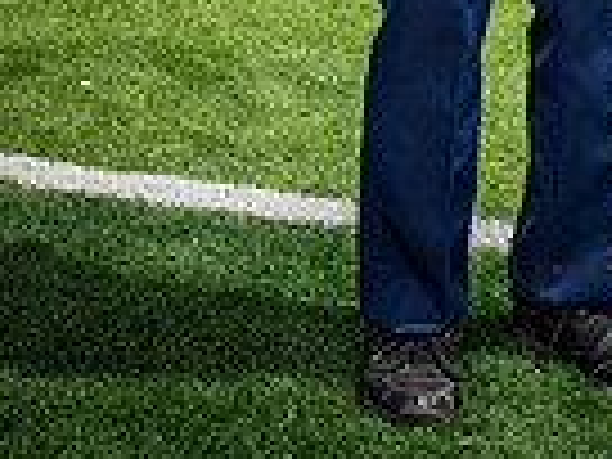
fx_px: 2139
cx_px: 558
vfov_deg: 10.9
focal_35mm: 121
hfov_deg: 16.1
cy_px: -540
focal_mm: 38
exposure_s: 1/400
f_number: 7.1
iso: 125
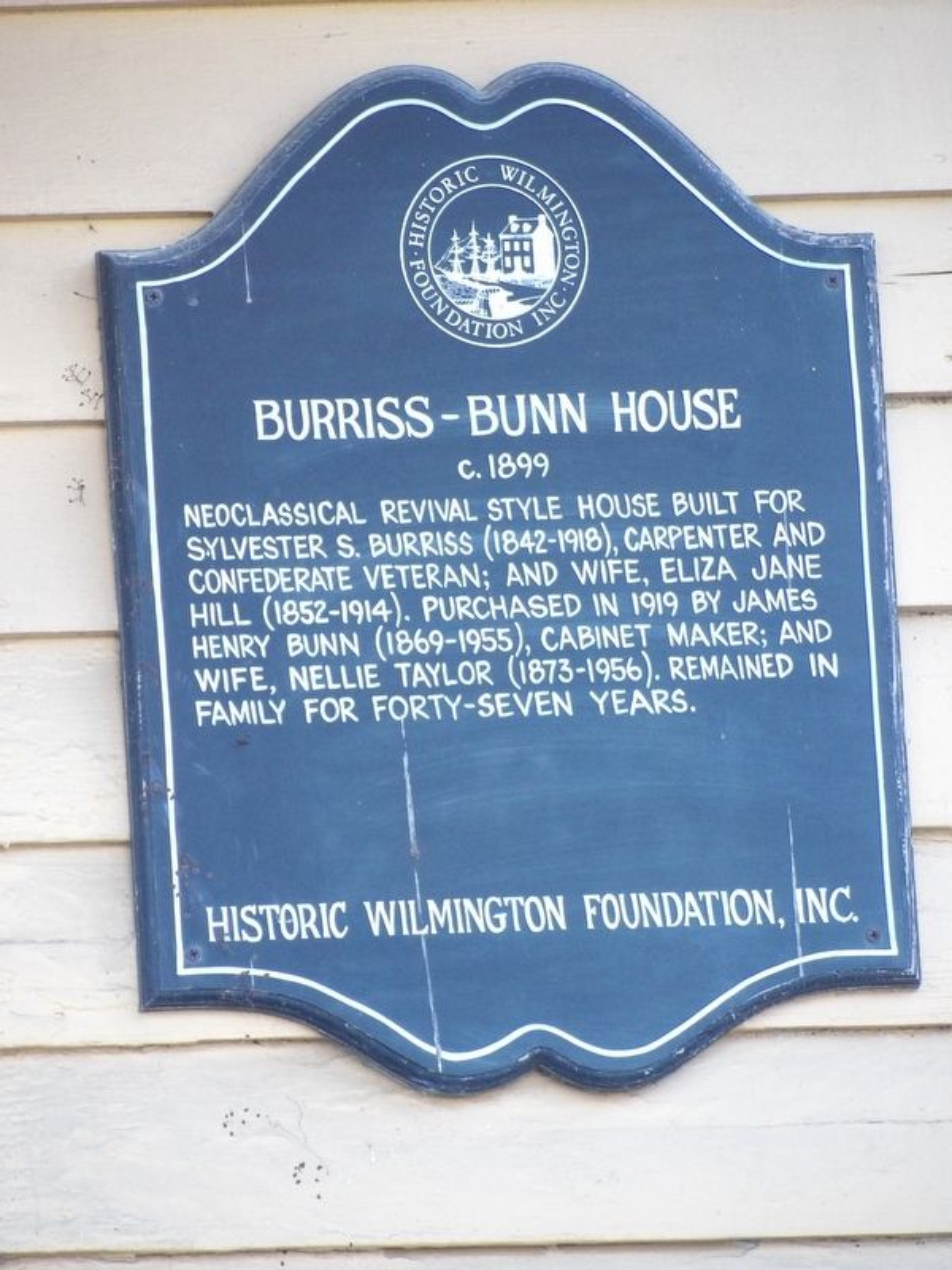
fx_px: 22148
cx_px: 476
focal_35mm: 604
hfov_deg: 2.5
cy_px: 635
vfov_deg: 3.3
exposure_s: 1/50
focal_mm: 108.3
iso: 495
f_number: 4.2
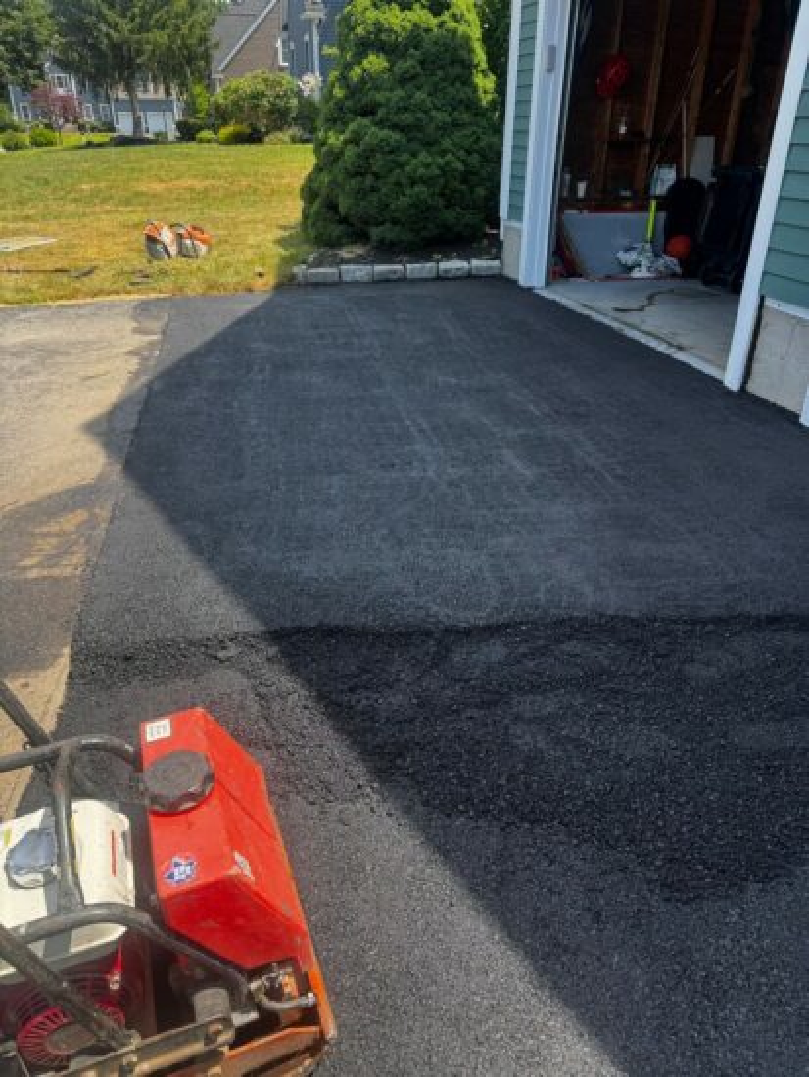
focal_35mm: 24
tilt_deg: -28.9
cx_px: 404
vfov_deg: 71.6
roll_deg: -0.6
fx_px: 747
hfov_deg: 56.9
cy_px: 538
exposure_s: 1/980
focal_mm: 6.76
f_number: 1.78
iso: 80
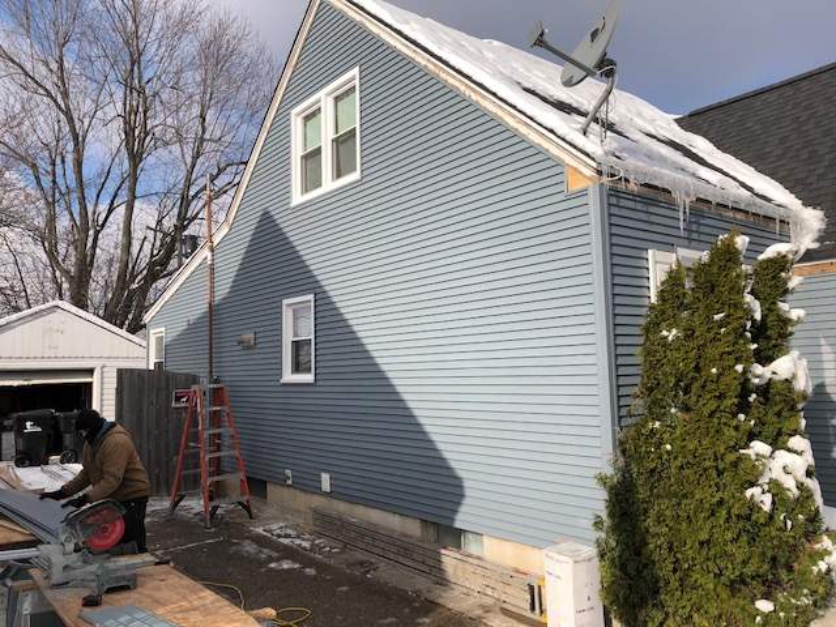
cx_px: 418
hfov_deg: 61.7
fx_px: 700
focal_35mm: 29
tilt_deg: +3.3
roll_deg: +2.5
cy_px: 314
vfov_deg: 48.2
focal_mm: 3.99
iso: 25
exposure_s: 1/2667
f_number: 1.8
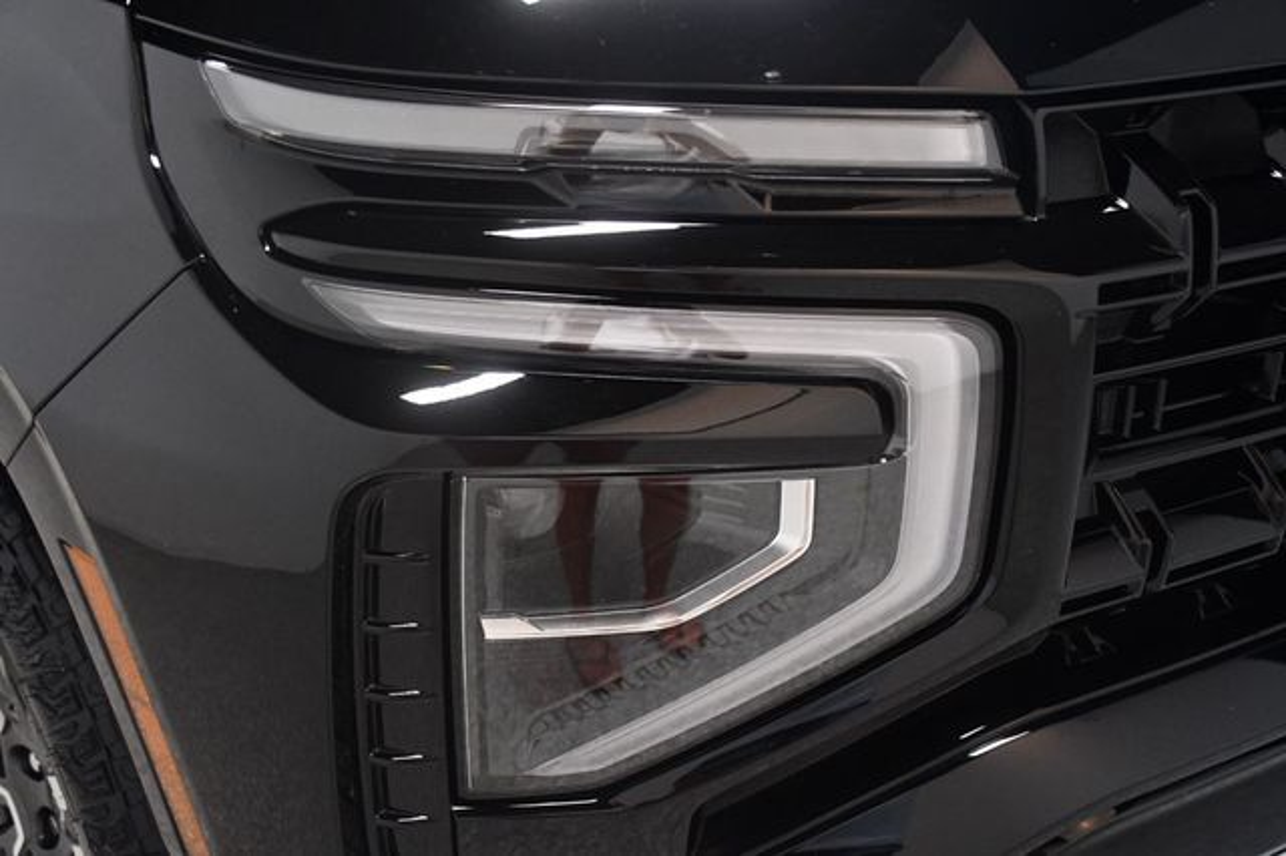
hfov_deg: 48.5
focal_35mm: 40
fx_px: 1428
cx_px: 643
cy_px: 428
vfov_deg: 33.4
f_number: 4
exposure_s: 1/80
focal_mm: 27
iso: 3200
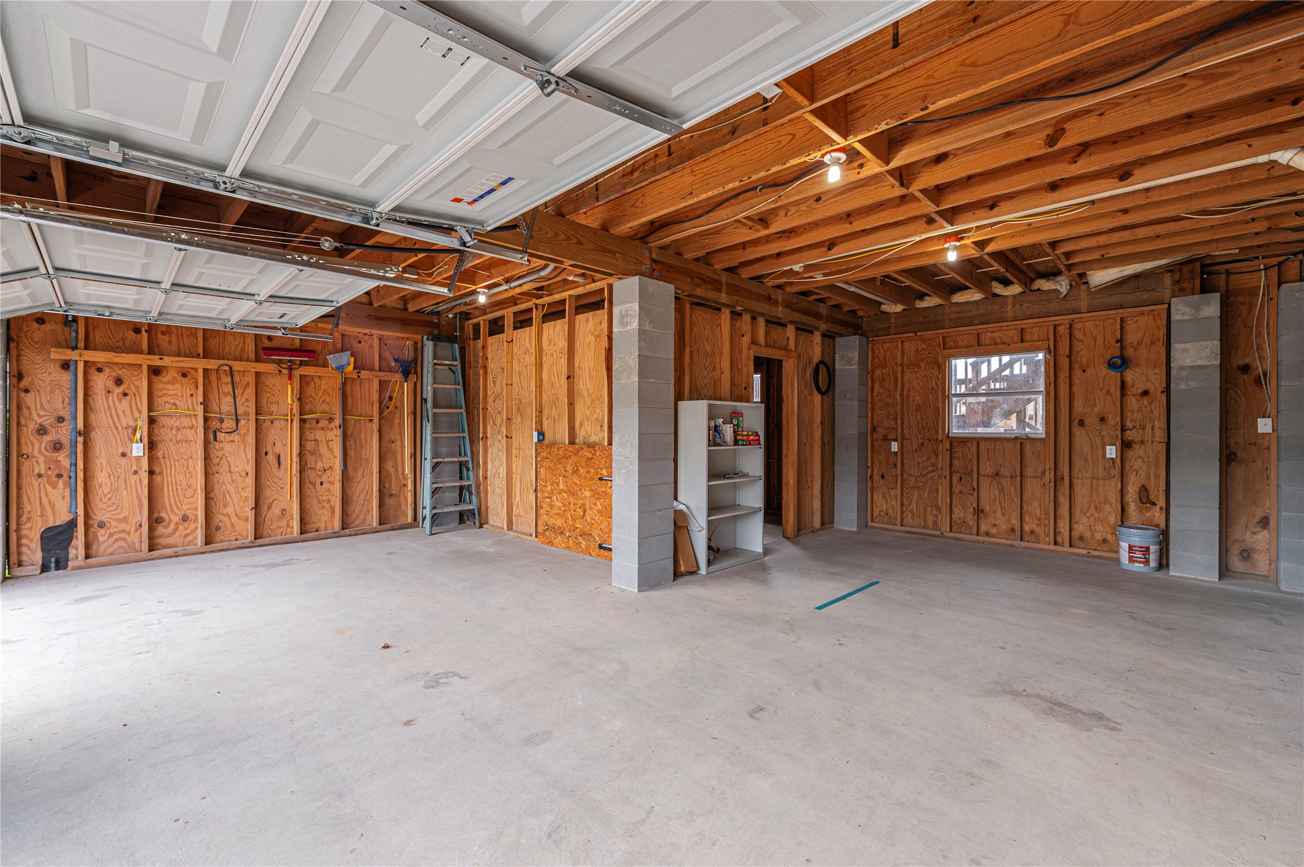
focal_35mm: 15
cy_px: 434
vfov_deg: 77.2
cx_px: 652
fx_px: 543
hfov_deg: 100.4
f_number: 9
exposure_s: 1/13
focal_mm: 15
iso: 125
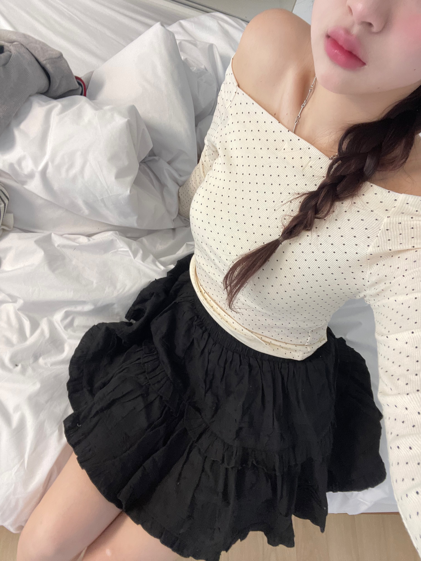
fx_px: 373
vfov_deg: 73.9
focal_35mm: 23
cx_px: 210
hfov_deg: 58.9
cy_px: 280
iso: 125
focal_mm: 2.71
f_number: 2.2
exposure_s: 1/60
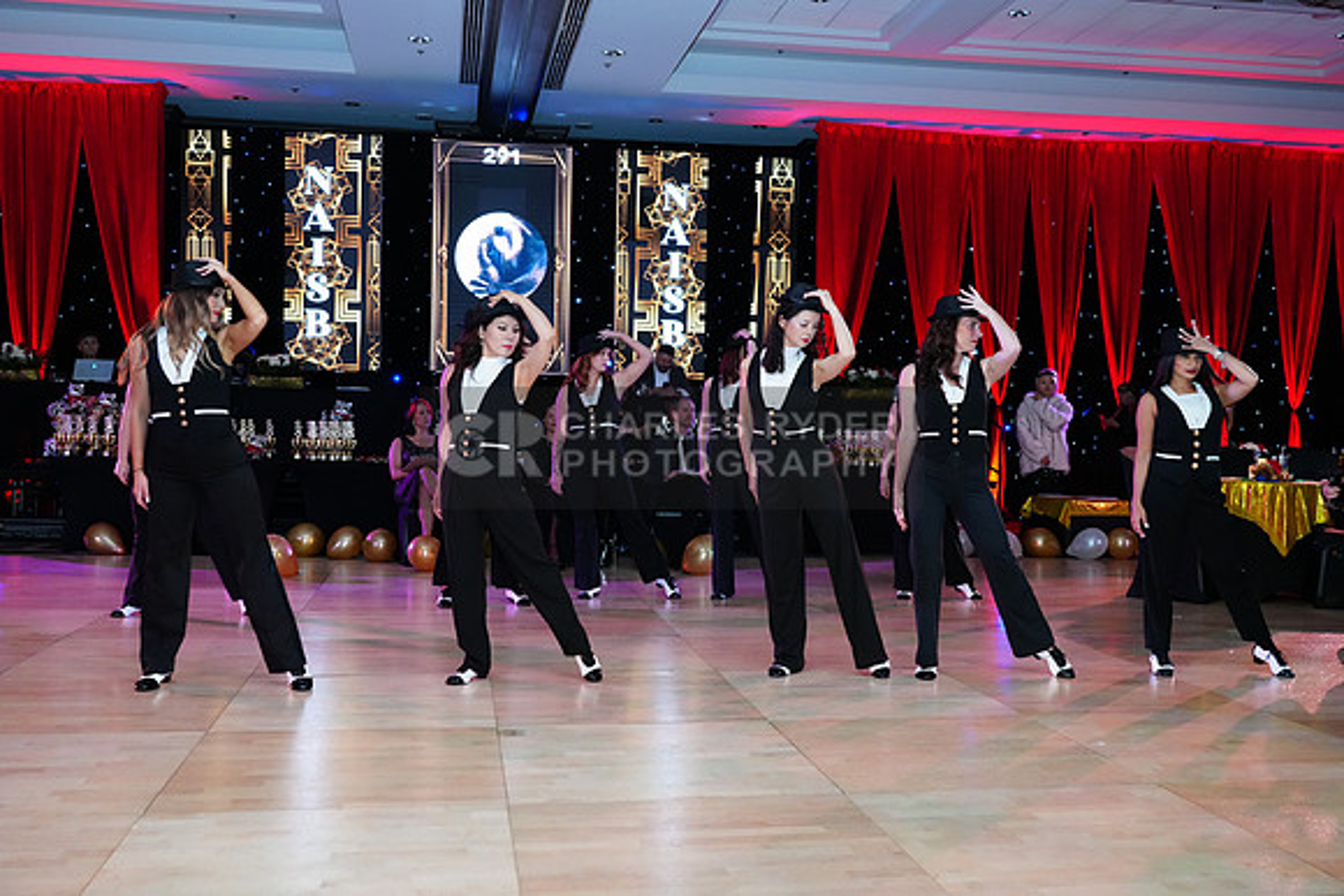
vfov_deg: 38.9
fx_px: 1270
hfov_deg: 55.8
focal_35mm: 34
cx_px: 672
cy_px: 448
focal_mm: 34
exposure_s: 1/250
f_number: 4.5
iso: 3200
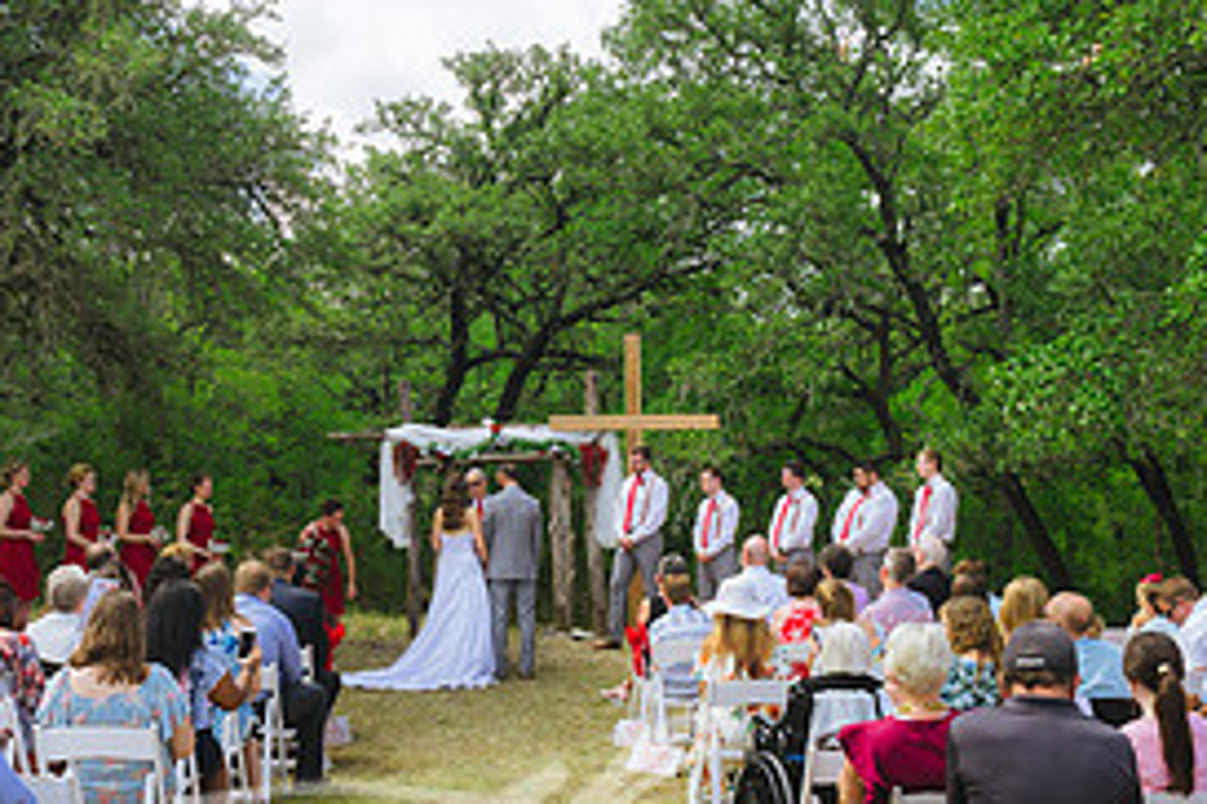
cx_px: 482
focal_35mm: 51
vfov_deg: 26.5
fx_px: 1710
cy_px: 457
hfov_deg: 38.7
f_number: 5.6
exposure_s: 1/250
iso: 125
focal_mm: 24
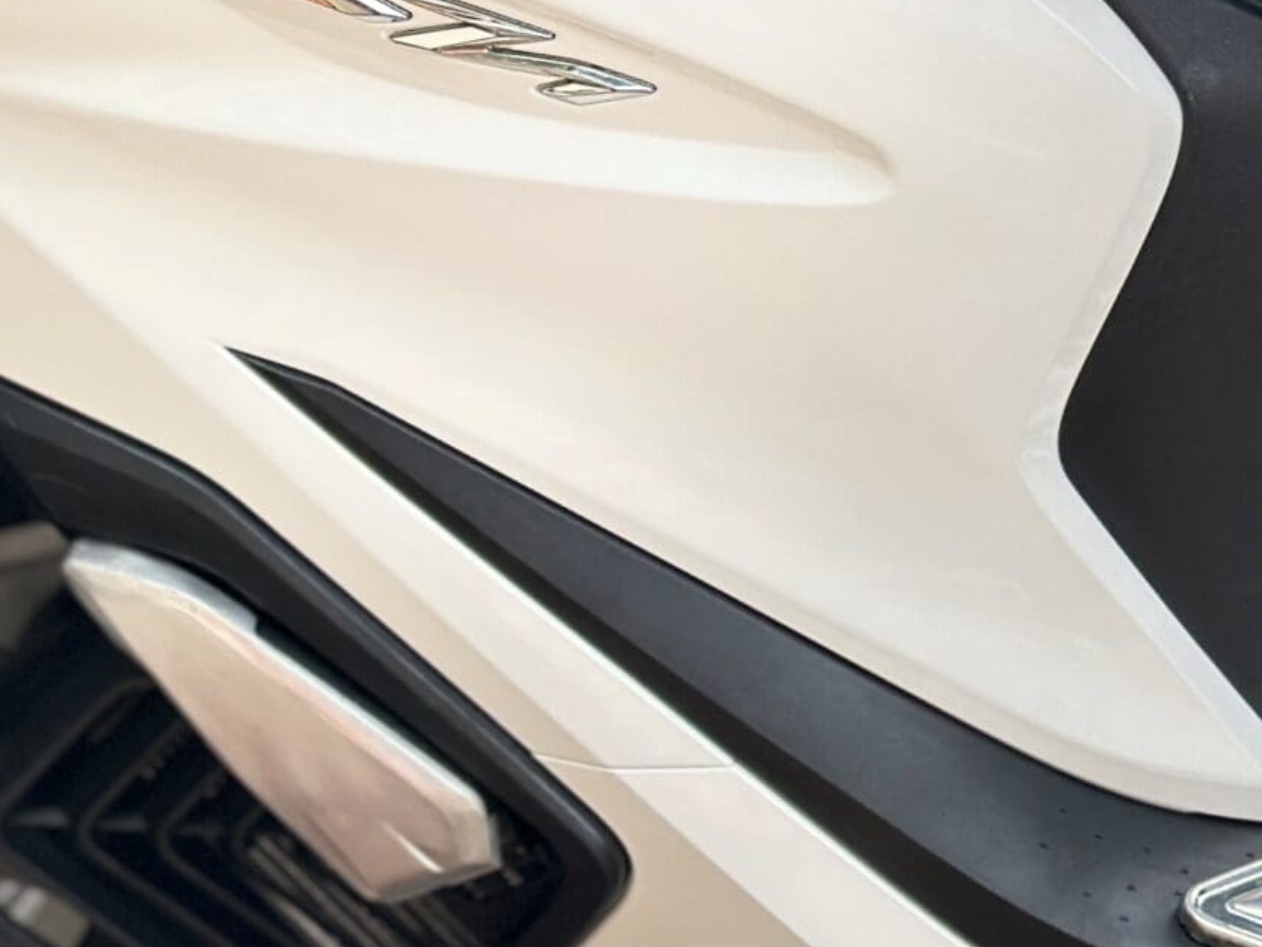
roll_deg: +19.9
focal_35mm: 145
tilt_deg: -23.6
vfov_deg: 10.1
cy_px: -42
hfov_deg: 13.4
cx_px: -63
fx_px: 5289
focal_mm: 6.86
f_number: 1.78
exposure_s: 1/672
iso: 80
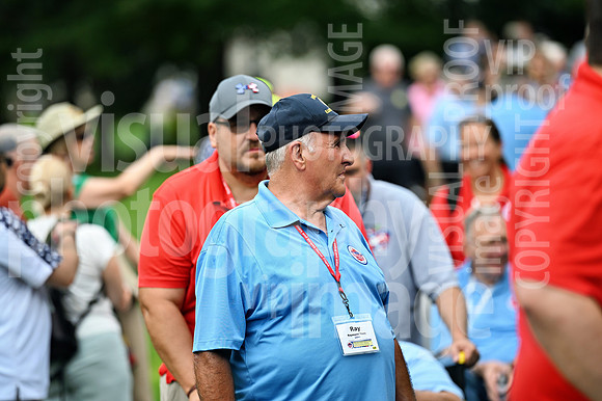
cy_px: 200
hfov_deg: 6.9
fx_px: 5014
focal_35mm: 300
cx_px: 301
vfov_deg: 4.6
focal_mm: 200
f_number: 2.8
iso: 110
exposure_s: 1/320
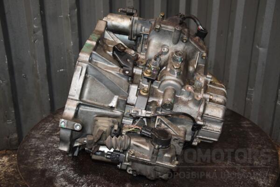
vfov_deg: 29.9
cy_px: 94
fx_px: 350
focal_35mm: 45
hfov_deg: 43.6
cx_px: 140
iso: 800
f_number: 5
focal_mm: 30
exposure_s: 1/60
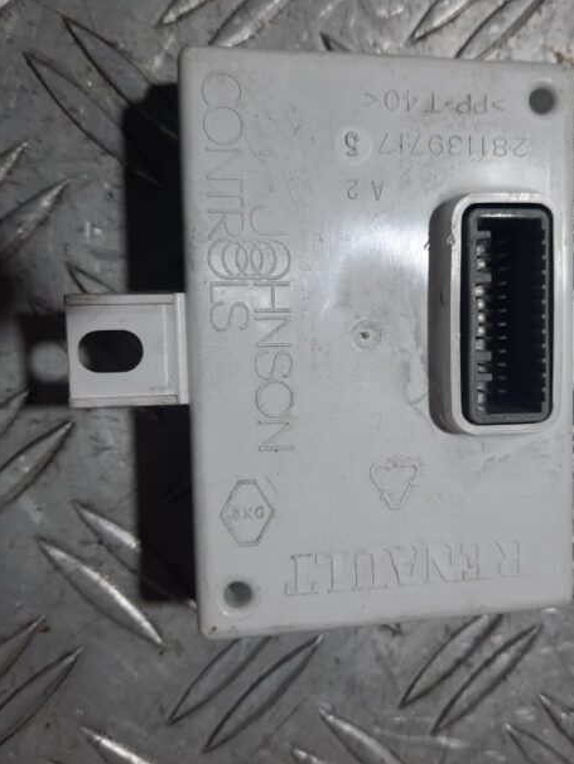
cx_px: 375
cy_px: 392
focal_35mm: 33
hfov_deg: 42.5
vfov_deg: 55.3
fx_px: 729
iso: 80
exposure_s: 1/50
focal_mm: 4.6
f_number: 2
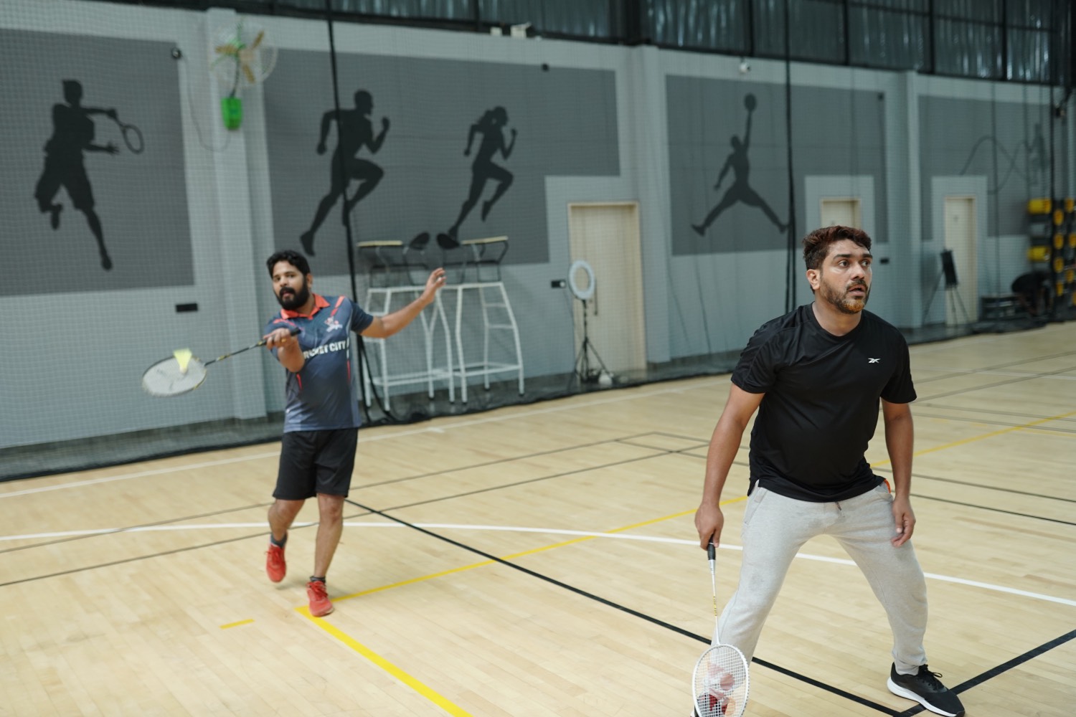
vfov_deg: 37.9
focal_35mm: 35
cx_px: 538
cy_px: 358
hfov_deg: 54.4
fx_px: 1046
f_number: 2
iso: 1250
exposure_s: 1/160
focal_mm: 35
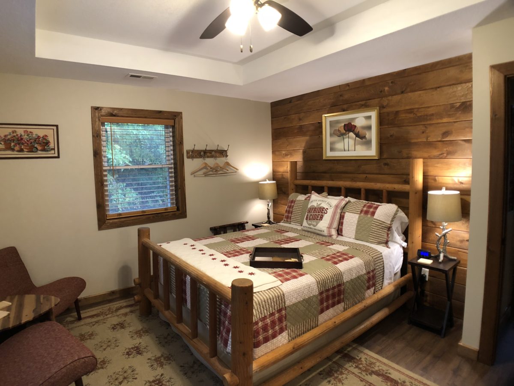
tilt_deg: -4.6
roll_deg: +2.0
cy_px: 193
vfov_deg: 49.7
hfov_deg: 63.4
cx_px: 257
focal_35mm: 28
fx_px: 416
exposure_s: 1/15
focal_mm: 3.99
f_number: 1.8
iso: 64
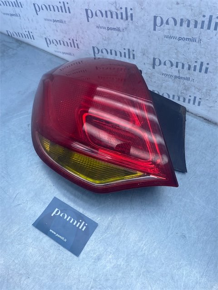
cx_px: 109
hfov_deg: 53.1
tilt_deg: -57.2
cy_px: 145
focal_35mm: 26
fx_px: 218
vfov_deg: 67.3
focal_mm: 4.25
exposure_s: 1/772
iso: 32
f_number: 1.8
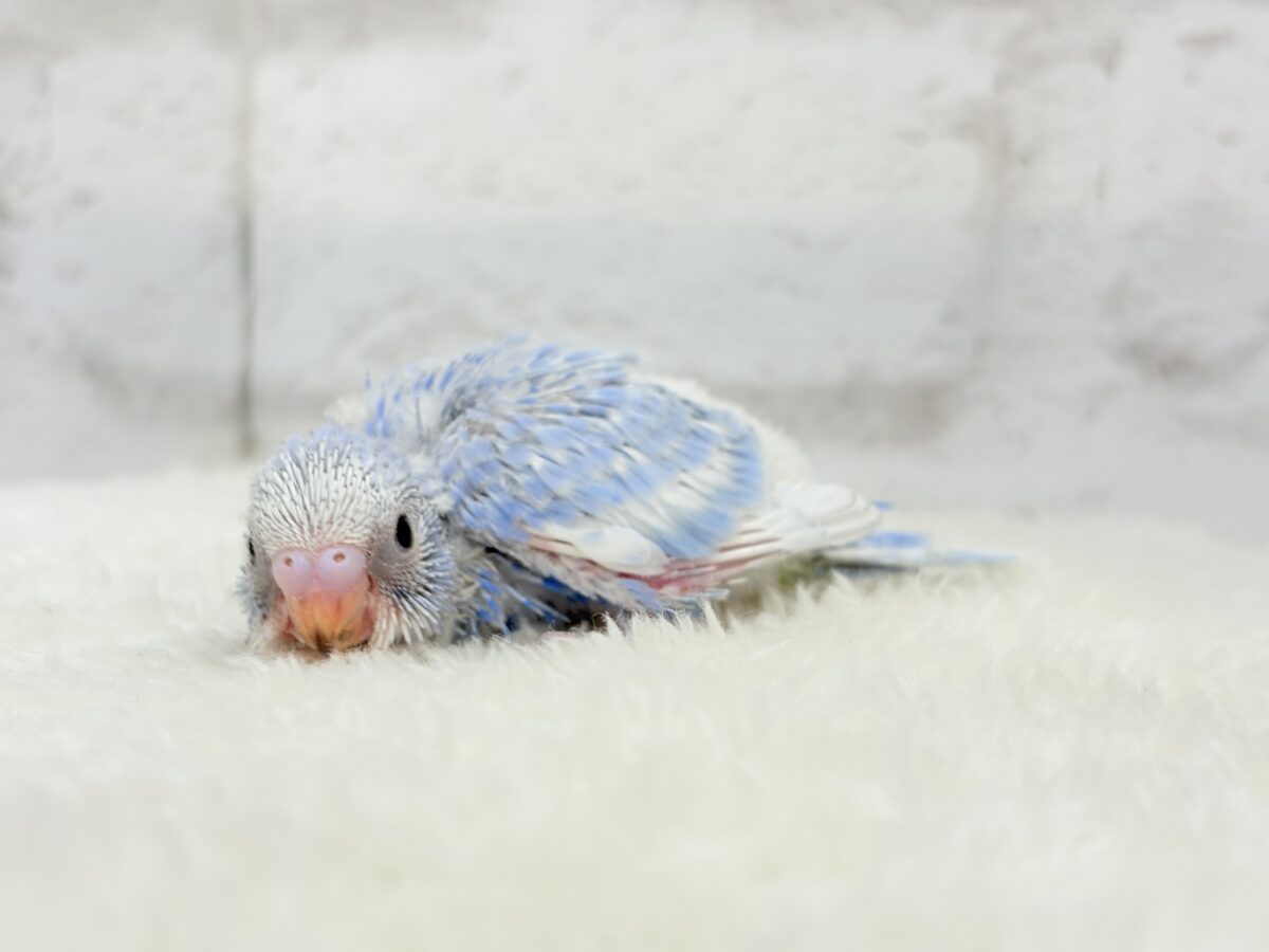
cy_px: 476
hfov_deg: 36.8
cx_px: 634
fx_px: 1906
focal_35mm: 52
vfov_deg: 28.0
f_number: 1.6
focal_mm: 5.96
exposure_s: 1/50
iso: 25
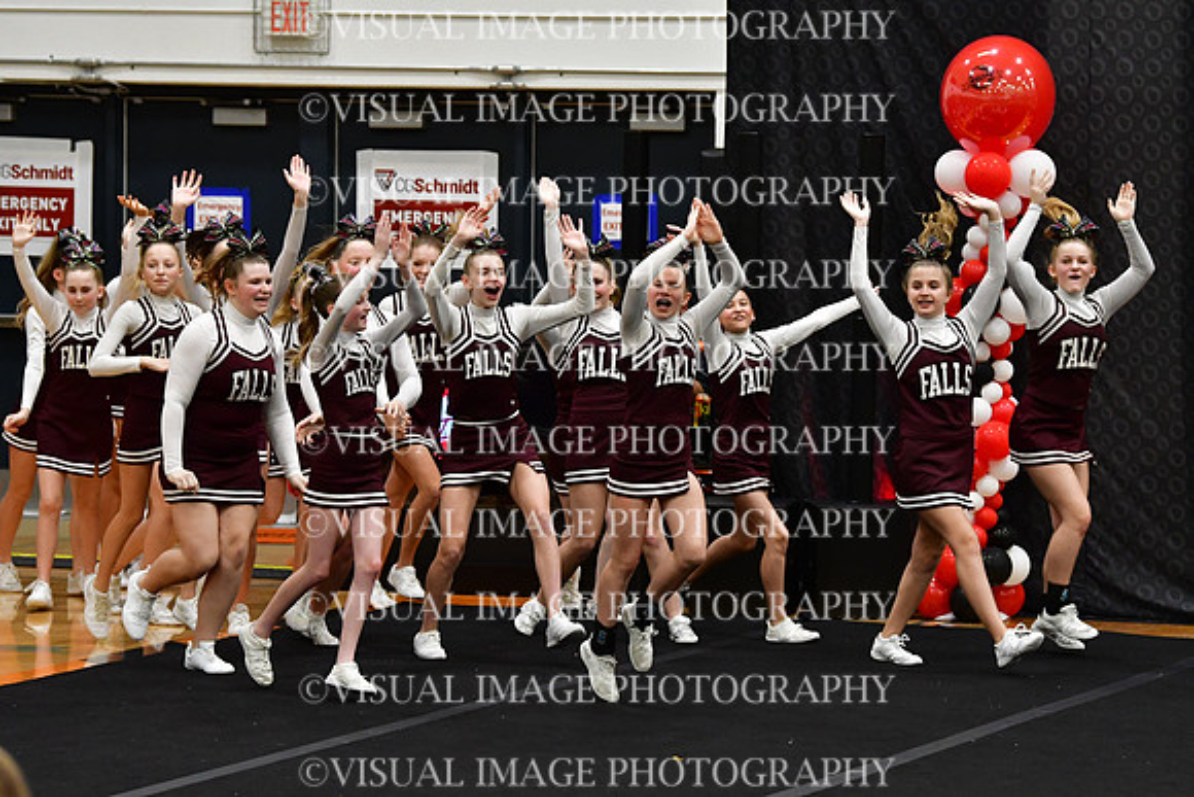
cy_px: 398
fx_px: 6071
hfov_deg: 11.2
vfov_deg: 7.5
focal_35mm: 183
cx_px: 597
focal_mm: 122
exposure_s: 1/500
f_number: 3.5
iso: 4000
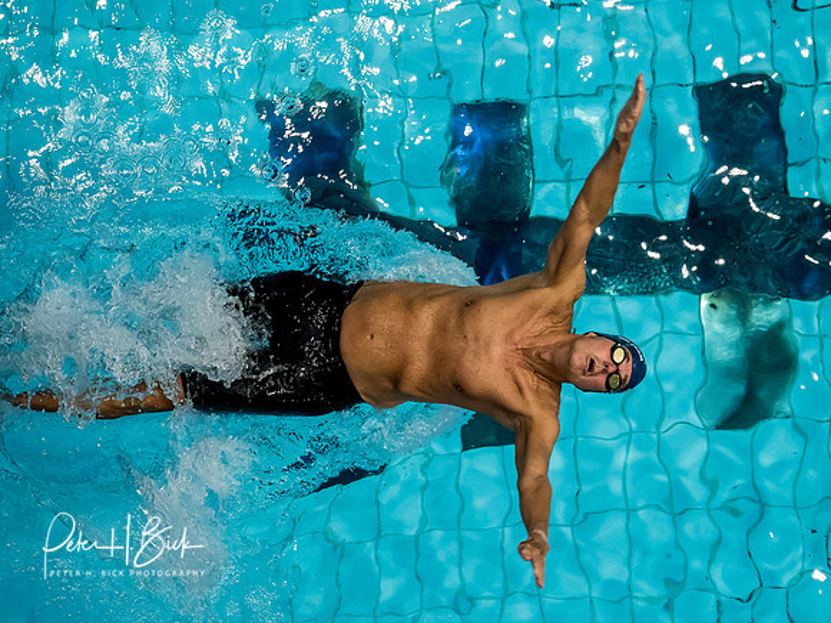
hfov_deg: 5.2
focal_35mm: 383
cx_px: 508
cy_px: 300
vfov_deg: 3.9
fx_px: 9191
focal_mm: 150
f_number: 2.8
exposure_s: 1/1000
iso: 2500
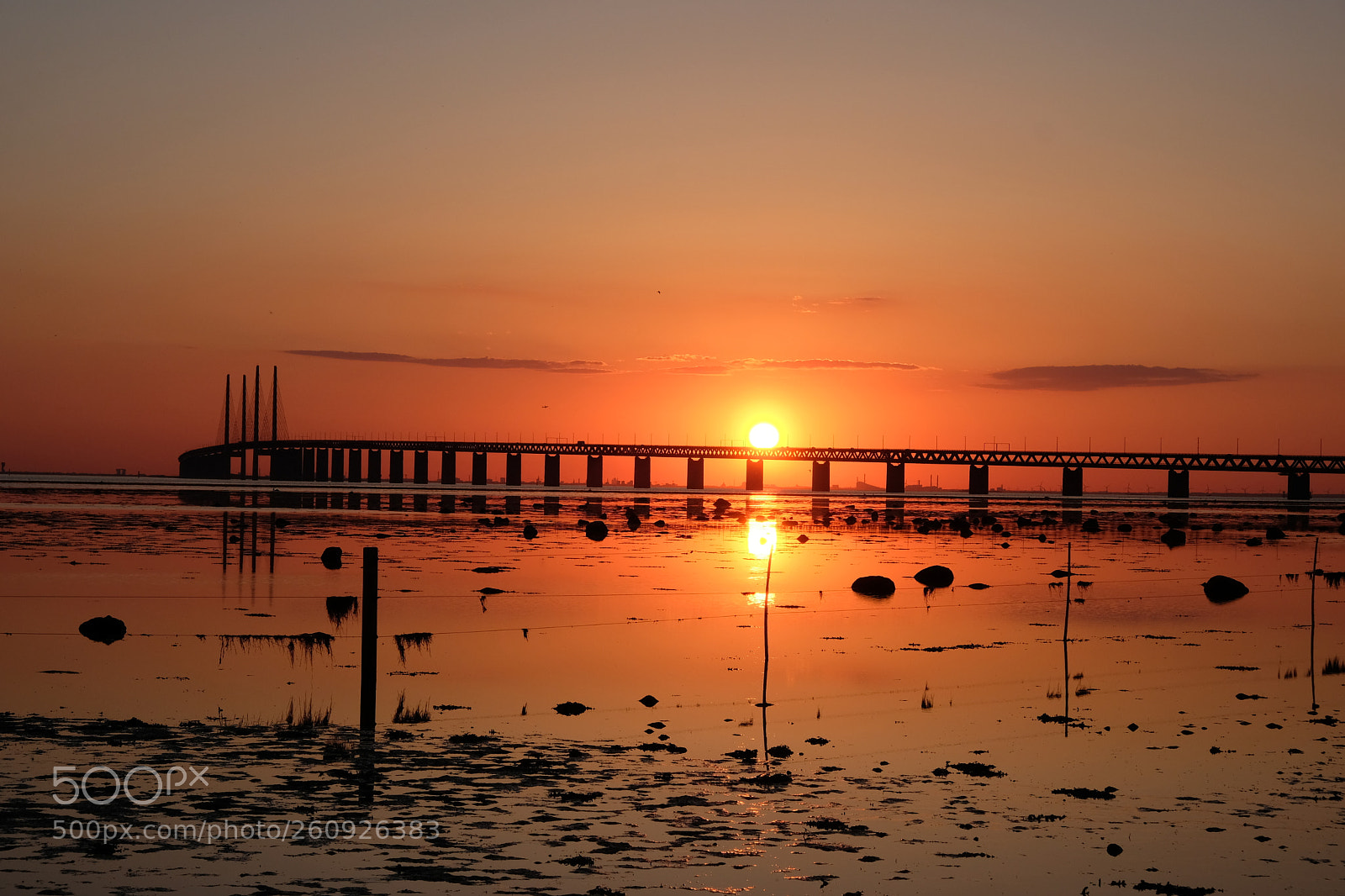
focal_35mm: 76
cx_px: 672
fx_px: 2839
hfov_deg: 26.7
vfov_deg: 17.9
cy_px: 448
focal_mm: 50.5
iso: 400
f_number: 11
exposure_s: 1/420
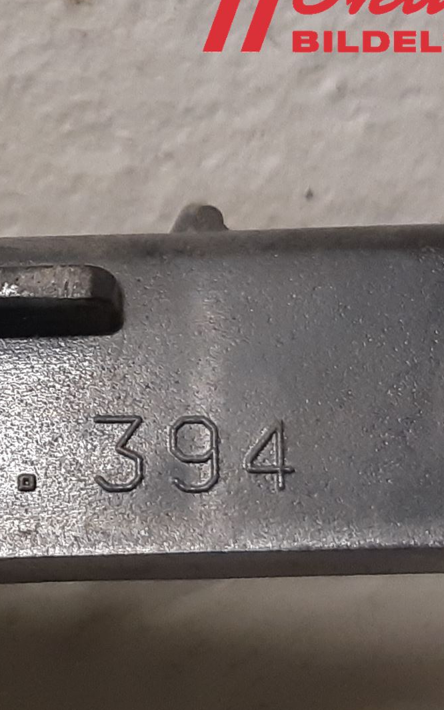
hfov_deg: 22.7
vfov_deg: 37.9
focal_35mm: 53
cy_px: 451
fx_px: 1026
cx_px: -71
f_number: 1.7
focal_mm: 3.93
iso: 200
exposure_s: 1/50
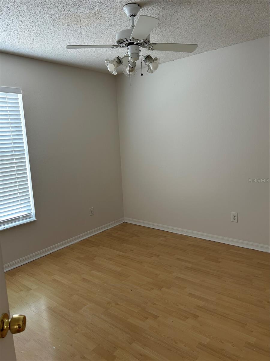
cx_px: 135
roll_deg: +2.4
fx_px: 270
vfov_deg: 67.3
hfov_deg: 53.1
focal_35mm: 26
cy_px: 180
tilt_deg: -9.9
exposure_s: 1/120
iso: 80
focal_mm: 5.7
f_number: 1.5
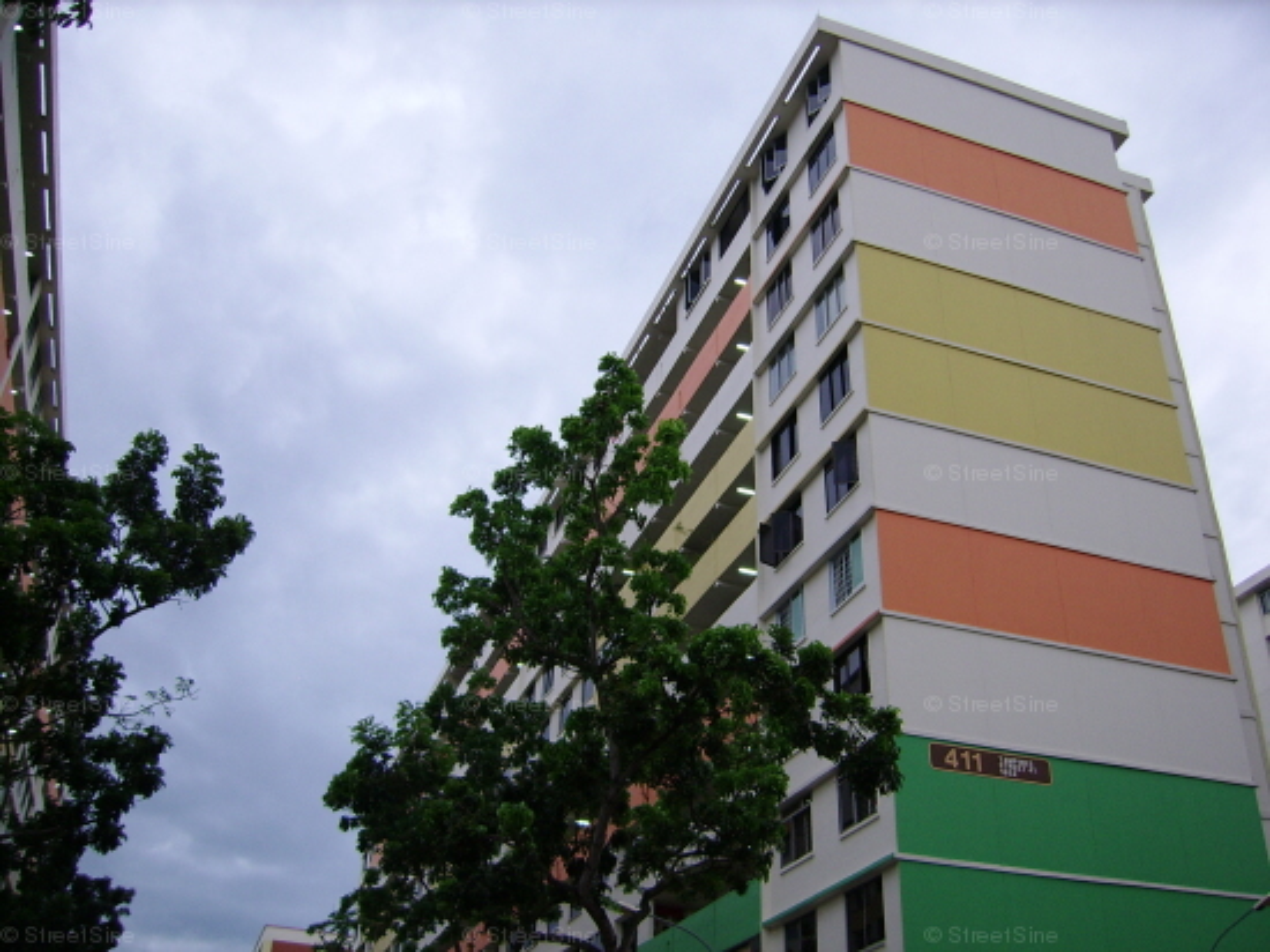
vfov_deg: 40.7
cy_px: 476
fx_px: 1284
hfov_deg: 52.6
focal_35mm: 35
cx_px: 635
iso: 100
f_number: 2.8
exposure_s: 1/54
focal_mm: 5.95
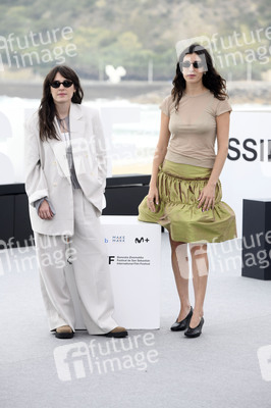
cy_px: 204
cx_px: 136
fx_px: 1527
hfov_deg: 10.1
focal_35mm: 135
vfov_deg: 15.2
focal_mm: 135
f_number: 5.6
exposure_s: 1/640
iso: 400
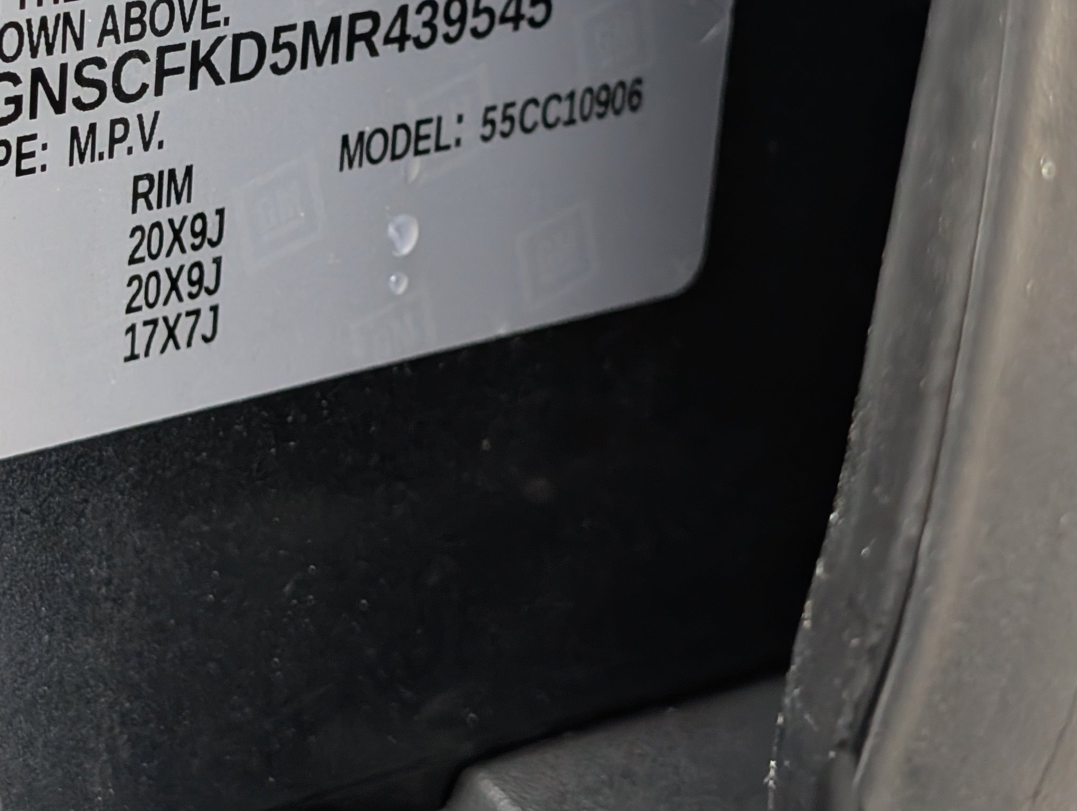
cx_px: 148
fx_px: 3084
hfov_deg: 19.5
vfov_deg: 14.8
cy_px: 93
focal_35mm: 99
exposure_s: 1/273
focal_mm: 6.9
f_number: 1.68
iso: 502
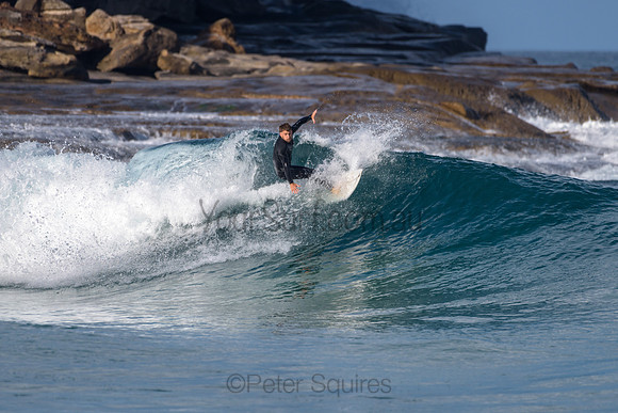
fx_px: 10513
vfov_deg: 2.2
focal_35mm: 612
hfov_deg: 3.4
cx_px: 309
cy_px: 206
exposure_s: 1/2000
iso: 90
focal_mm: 500
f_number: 5.6
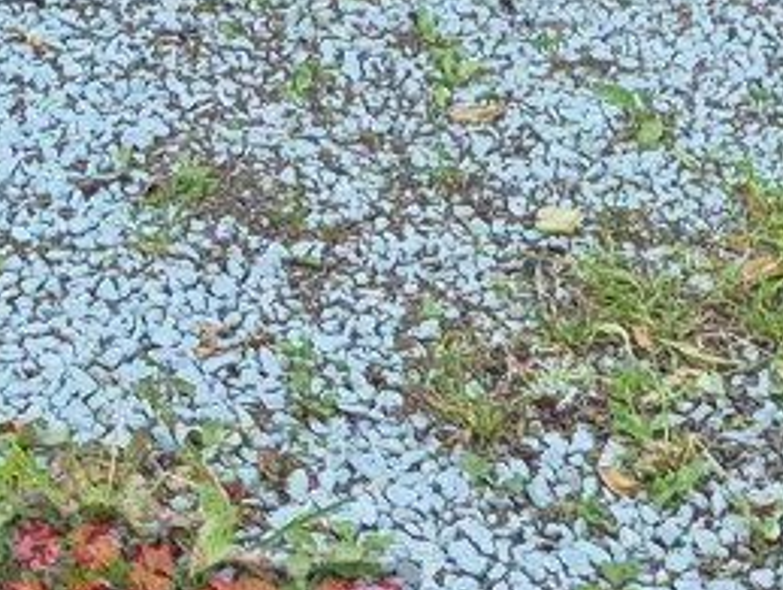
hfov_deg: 11.2
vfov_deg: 7.6
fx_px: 3919
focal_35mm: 173
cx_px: -157
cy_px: -1151
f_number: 1.8
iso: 100
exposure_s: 1/180
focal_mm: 5.4
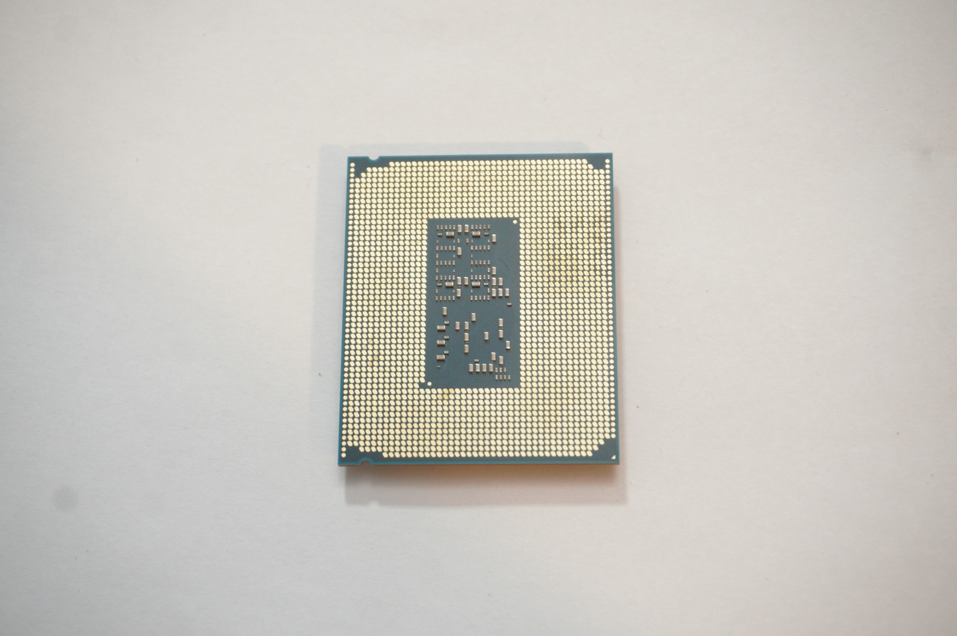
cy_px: 318
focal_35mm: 58
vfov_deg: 23.1
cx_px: 478
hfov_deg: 34.2
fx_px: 1554
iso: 1600
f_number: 5.6
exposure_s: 1/30
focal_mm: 39
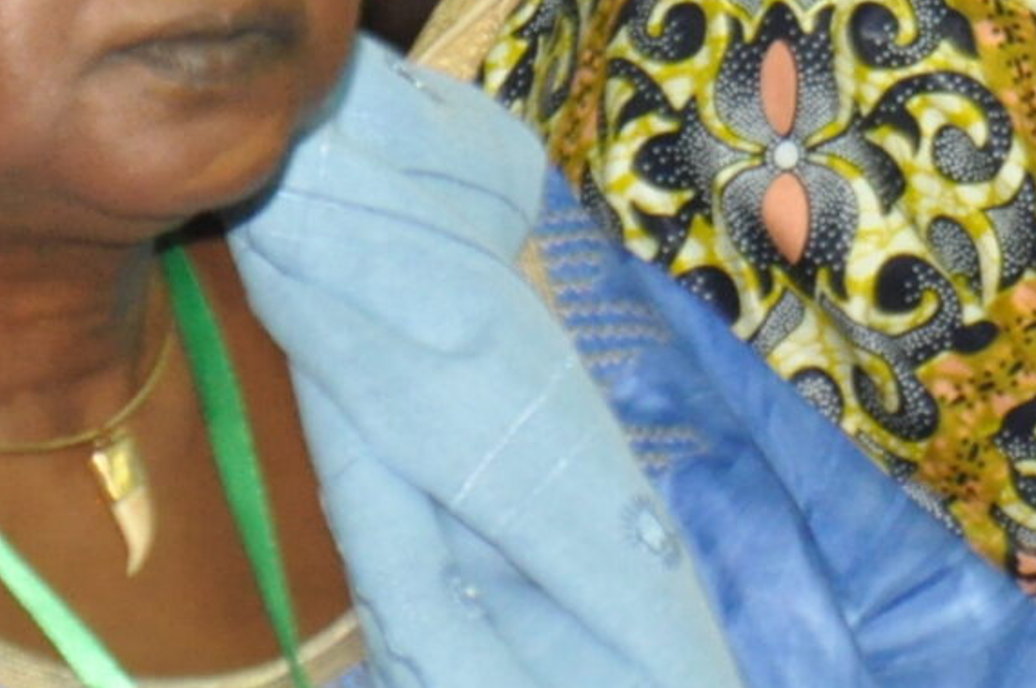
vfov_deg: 7.3
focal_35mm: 182
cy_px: -530
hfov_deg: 11.2
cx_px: 1116
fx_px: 5239
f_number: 5
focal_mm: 27
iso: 1600
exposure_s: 1/60
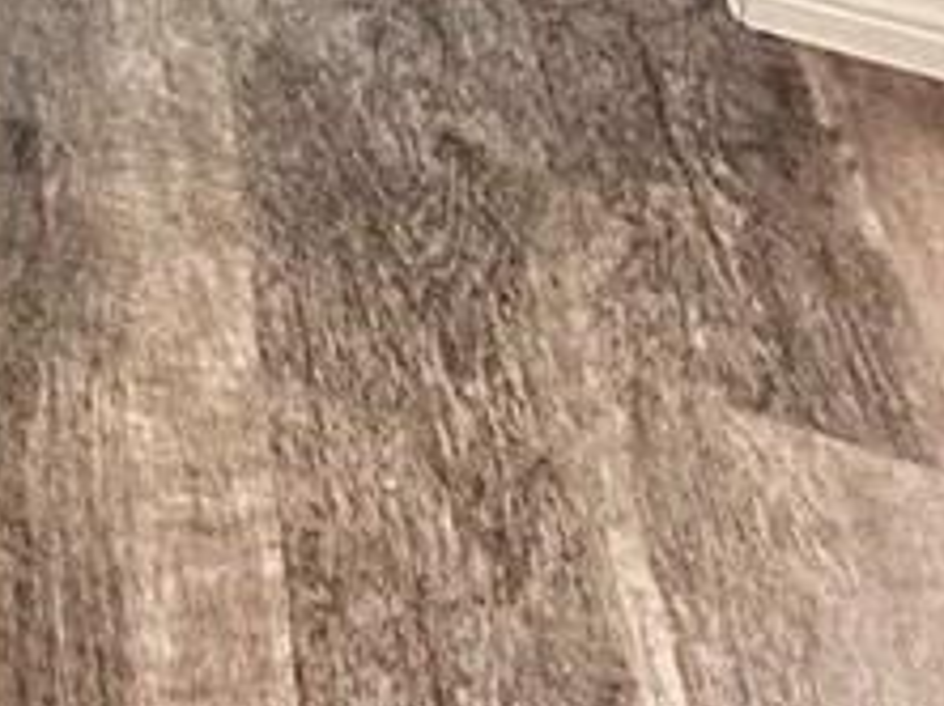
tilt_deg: -6.6
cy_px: -1680
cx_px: -1284
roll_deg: -0.5
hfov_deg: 14.0
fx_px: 2751
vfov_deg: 9.5
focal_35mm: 101
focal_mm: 2.22
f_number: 2.2
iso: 200
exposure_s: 1/120
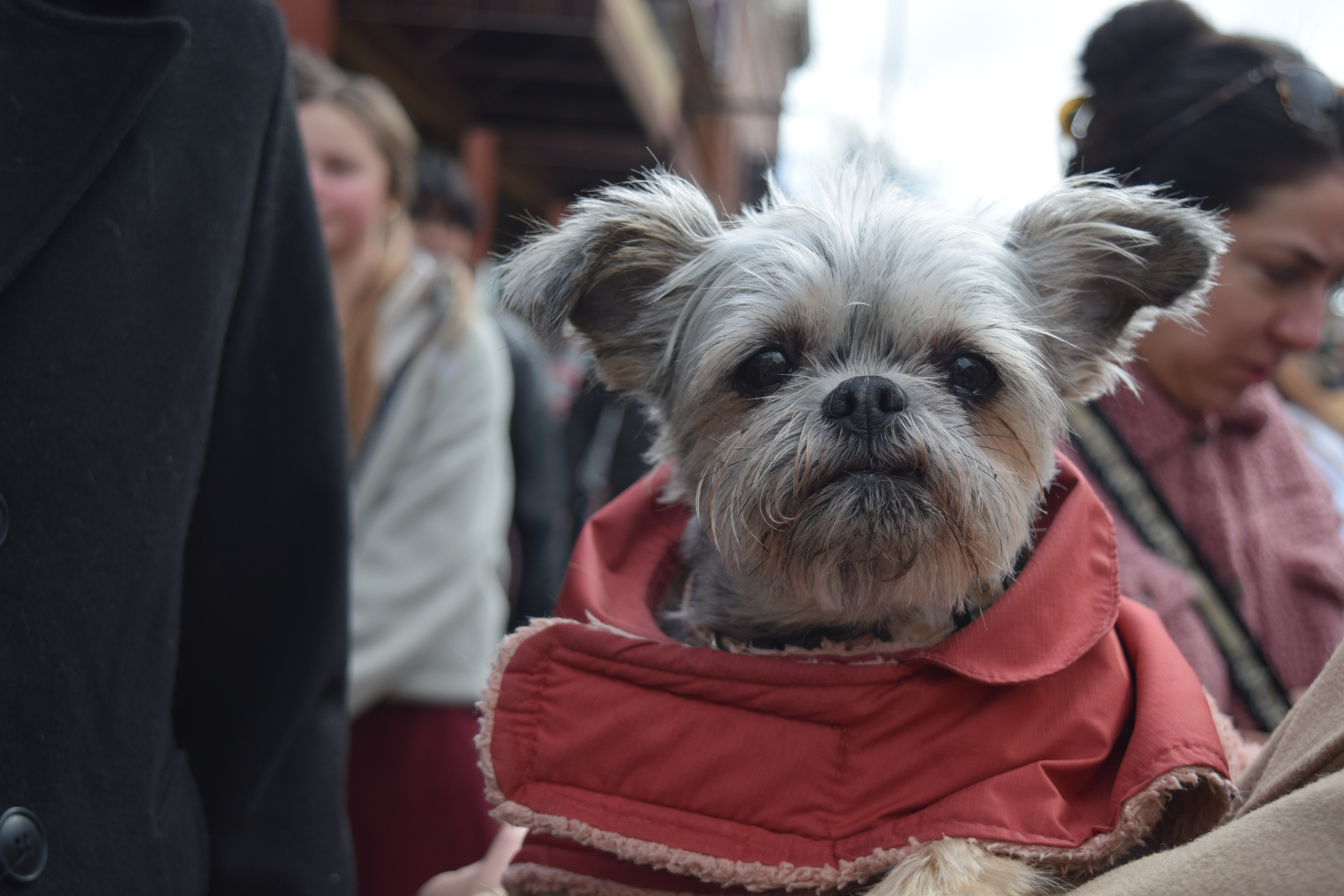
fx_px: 1904
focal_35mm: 51
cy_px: 448
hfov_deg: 38.9
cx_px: 672
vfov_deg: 26.5
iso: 400
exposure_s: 1/1250
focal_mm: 34
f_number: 5
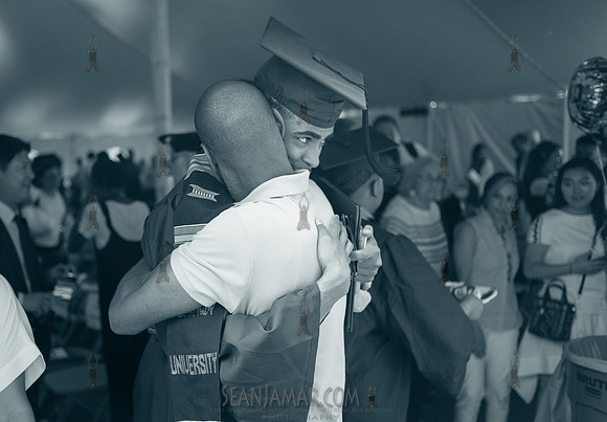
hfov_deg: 48.3
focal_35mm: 39
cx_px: 260
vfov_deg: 34.7
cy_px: 231
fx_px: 674
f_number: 2.8
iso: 1600
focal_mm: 35
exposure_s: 1/640
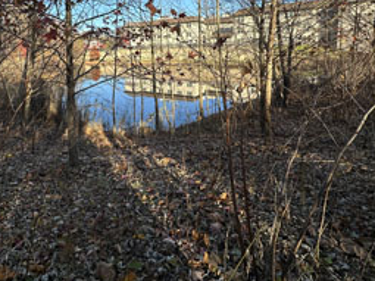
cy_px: 72
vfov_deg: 58.1
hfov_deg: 75.3
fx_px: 238
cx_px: 144
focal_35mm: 22
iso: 40
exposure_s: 1/888
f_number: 2.2
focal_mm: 2.22
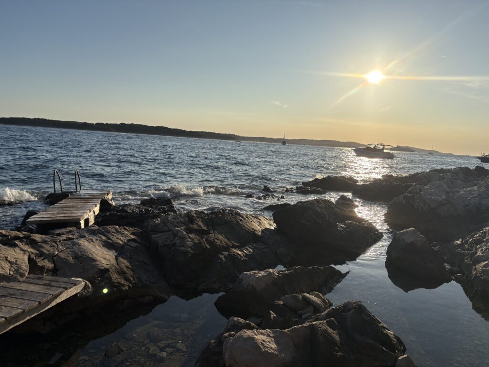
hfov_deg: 67.3
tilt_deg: -6.2
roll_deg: -4.3
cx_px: 244
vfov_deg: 53.1
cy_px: 184
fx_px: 367
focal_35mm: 26
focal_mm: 5.96
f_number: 1.6
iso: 50
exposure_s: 1/10101
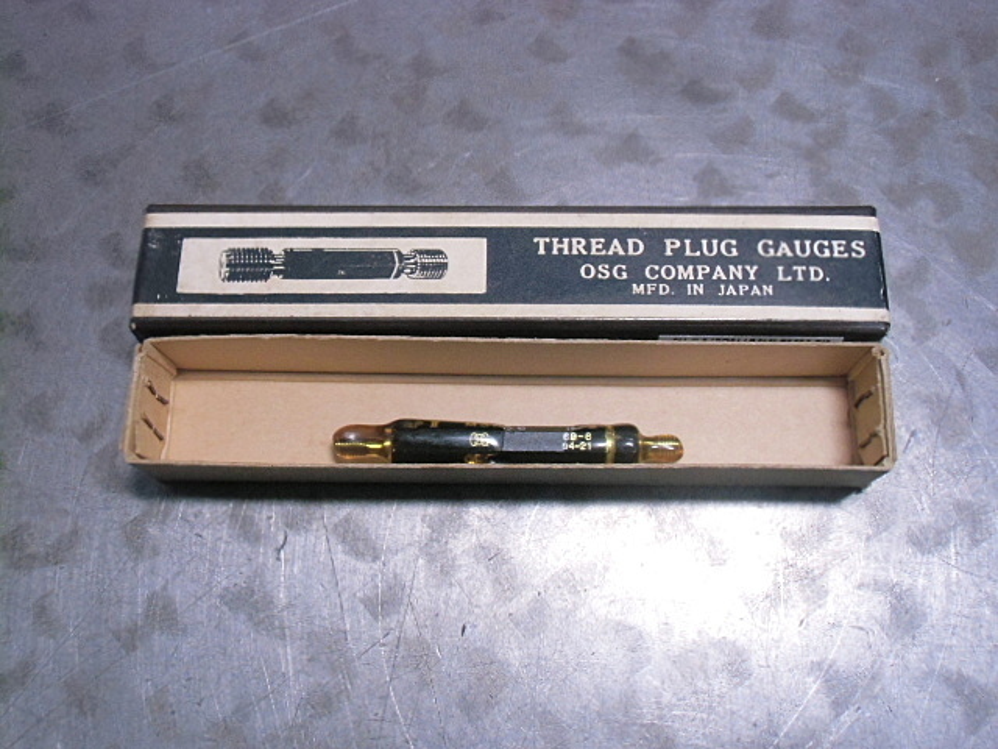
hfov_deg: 49.0
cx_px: 499
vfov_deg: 37.7
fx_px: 1096
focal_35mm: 38
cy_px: 374
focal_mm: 6.67
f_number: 3.9
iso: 400
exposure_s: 1/50
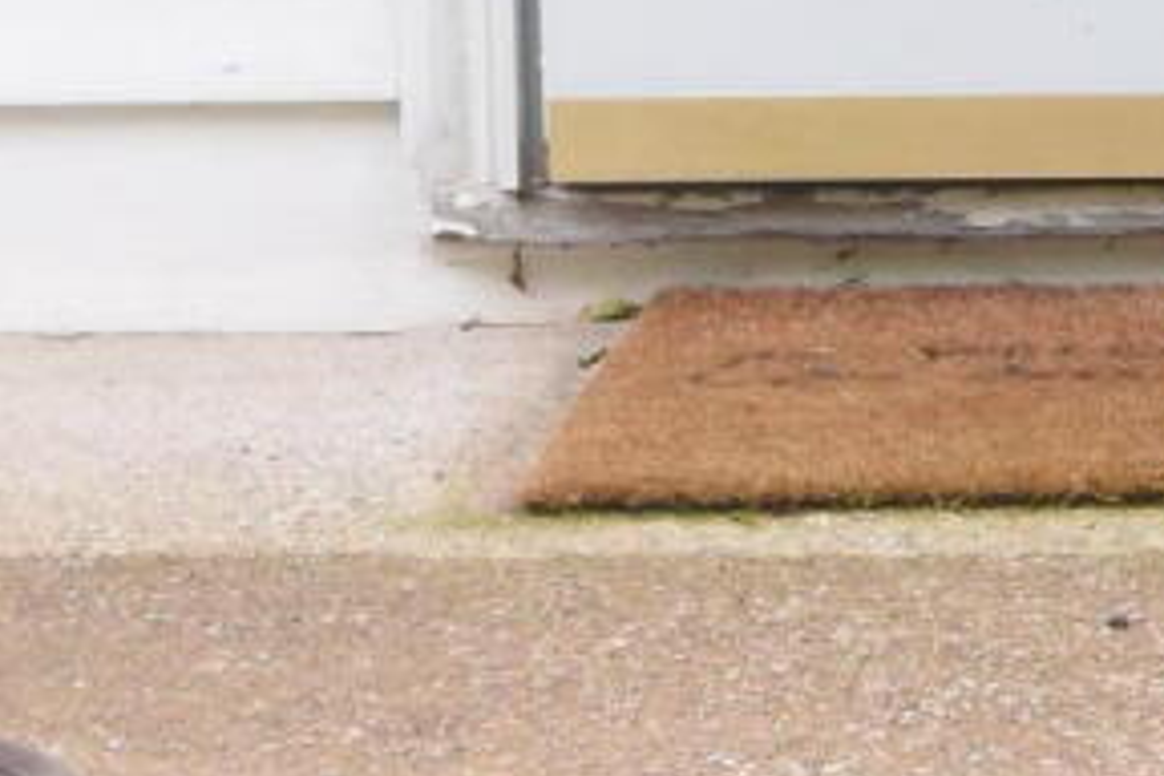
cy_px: -186
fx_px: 6725
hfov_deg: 9.8
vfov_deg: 6.6
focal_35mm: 208
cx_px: 1267
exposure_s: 1/250
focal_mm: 20
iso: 500
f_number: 5.6
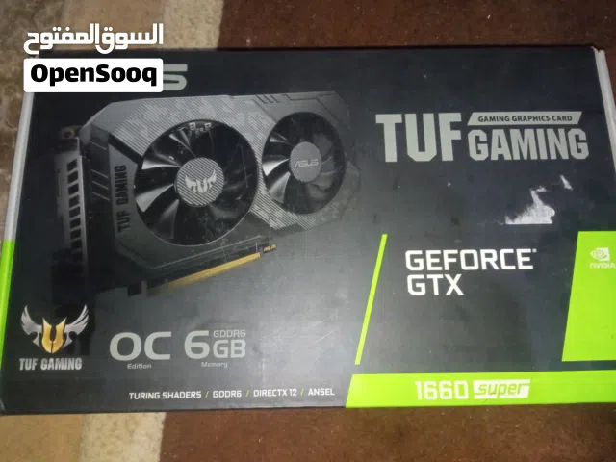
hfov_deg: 65.3
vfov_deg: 51.4
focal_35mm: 27
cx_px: 308
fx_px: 480
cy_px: 231
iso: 859
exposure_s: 1/20
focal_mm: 3.79
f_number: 2.2
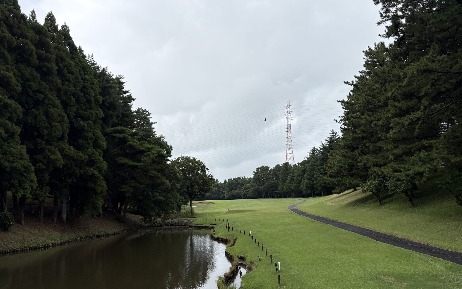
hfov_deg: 66.5
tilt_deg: +4.7
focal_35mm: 28
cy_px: 173
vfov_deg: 44.3
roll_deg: +1.9
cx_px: 233
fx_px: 353
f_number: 1.6
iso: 50
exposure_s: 1/5348
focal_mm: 5.96
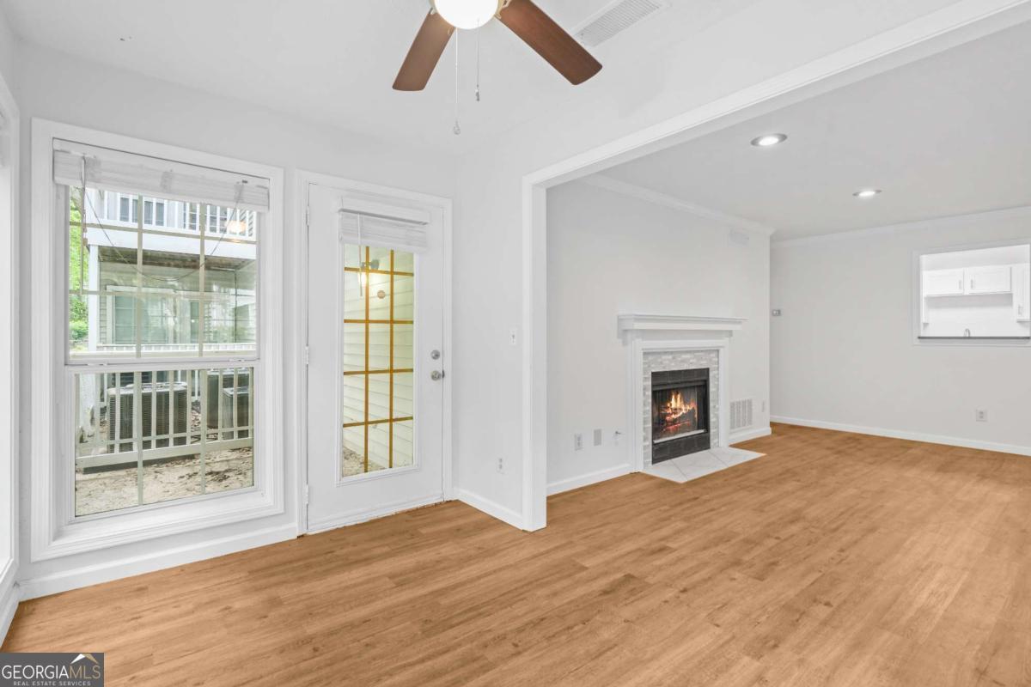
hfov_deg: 96.7
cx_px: 516
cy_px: 344
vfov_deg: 73.7
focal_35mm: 16
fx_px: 458
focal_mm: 16
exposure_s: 1/2
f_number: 8
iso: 400
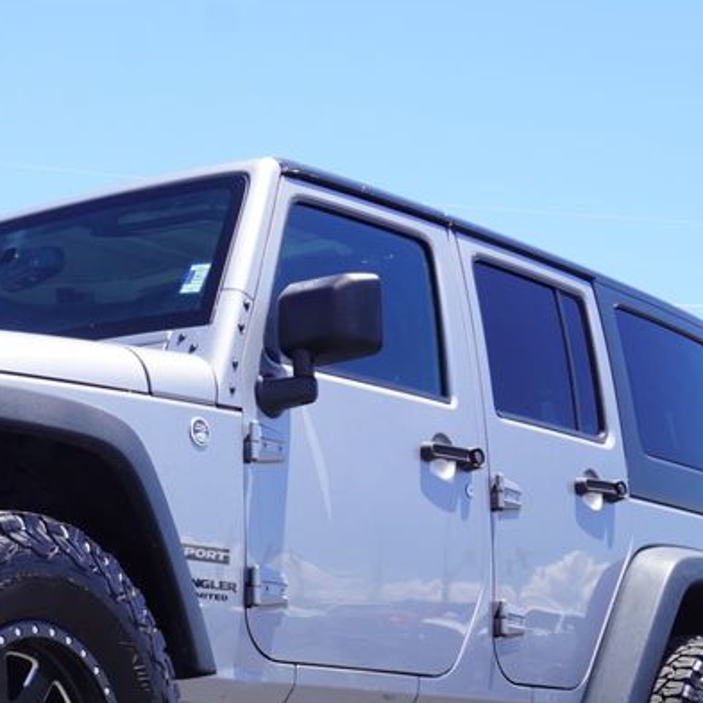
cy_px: 558
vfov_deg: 18.5
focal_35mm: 93
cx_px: -11
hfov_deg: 18.2
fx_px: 2137
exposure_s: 1/100
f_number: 8
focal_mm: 28
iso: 100
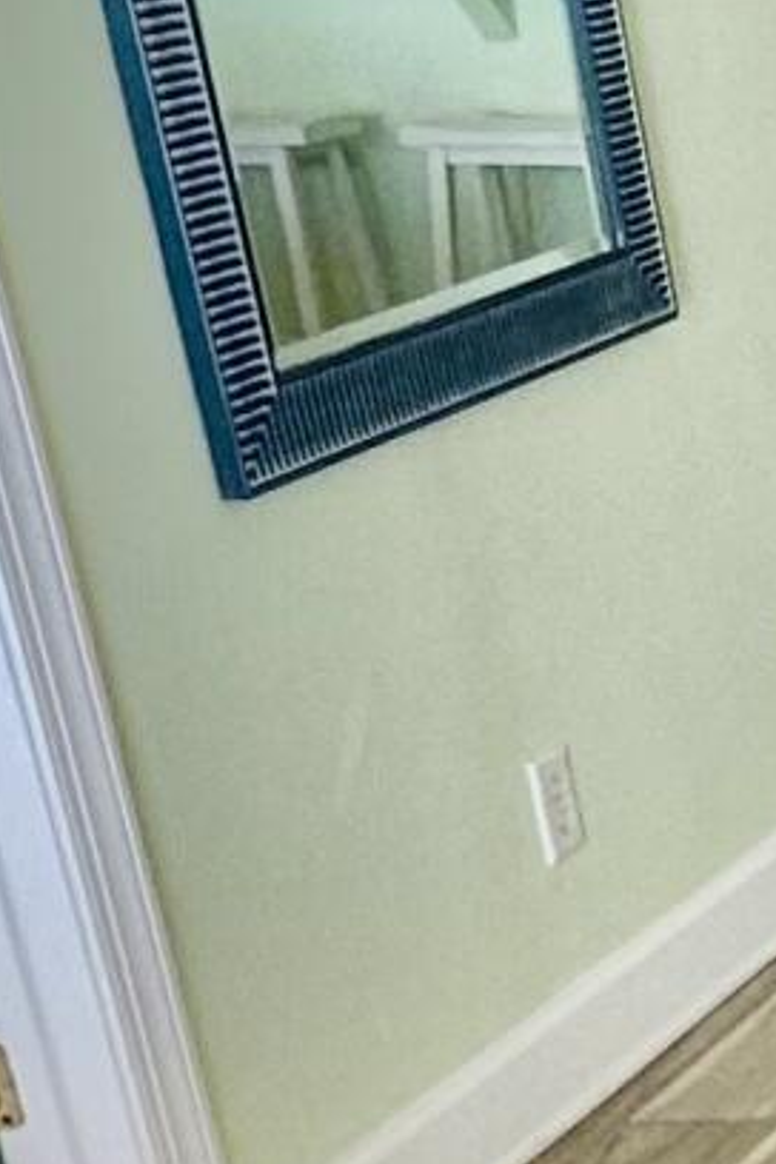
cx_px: 2482
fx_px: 3459
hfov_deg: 9.4
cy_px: 987
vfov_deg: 18.9
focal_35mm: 107
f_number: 2.2
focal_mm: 2.22
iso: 125
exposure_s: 1/120
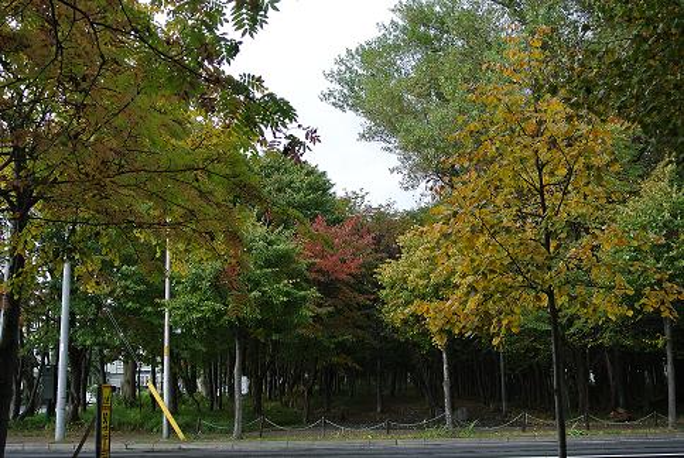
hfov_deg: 48.4
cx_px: 342
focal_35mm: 40
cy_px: 229
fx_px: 761
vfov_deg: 33.5
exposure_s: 1/100
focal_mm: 15.1
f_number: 4.2
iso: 100
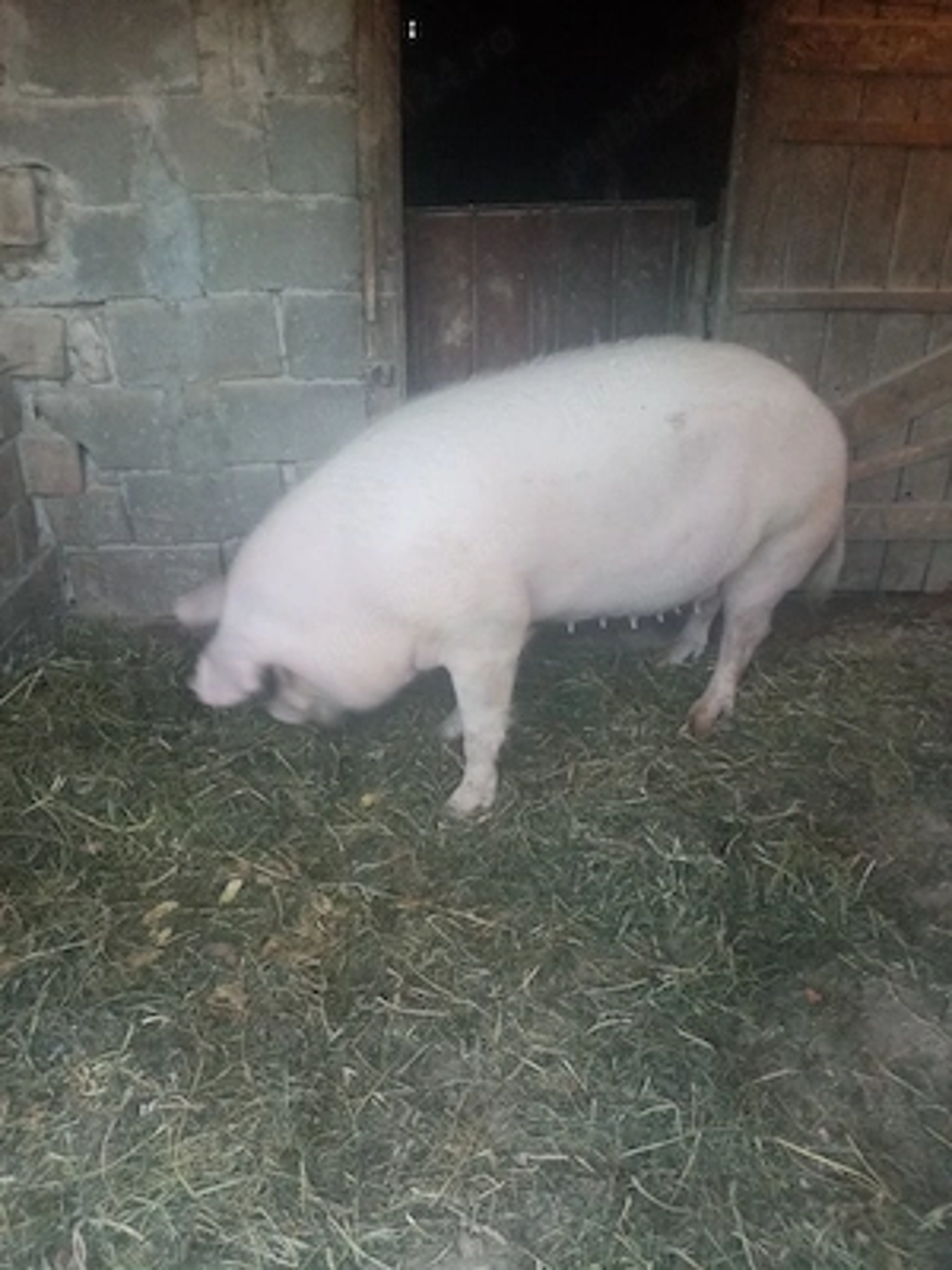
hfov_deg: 53.1
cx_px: 476
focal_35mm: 26
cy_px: 635
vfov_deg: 67.3
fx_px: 953
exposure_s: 1/25
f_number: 1.8
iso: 387
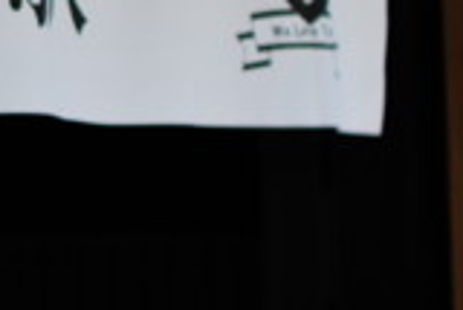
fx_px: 3379
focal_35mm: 262
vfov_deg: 5.2
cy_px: -116
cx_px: -431
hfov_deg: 7.6
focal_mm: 35
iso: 100
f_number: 1.8
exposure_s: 1/1000
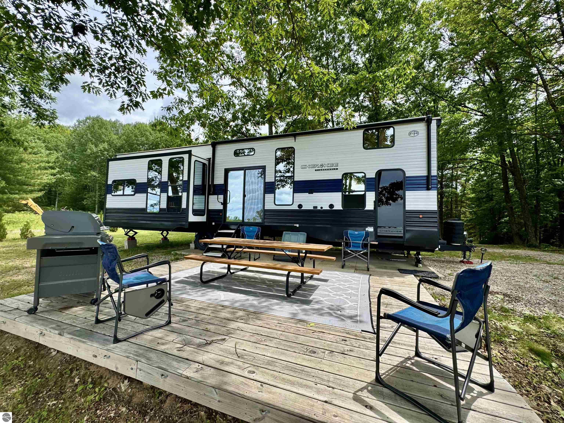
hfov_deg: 102.1
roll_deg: -1.5
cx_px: 282
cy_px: 212
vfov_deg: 85.7
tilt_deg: +3.2
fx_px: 228
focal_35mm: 14
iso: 40
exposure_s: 1/713
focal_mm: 2.22
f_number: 2.2
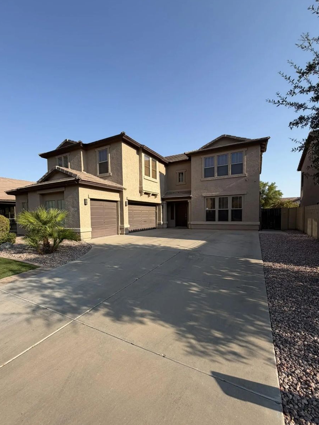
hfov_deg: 77.8
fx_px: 197
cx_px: 139
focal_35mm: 16
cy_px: 228
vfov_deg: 94.3
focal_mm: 2.22
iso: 32
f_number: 2.2
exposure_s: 1/770
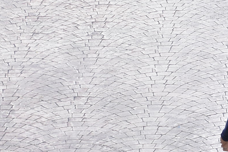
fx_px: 2517
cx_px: 240
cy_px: 102
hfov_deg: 5.2
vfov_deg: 3.5
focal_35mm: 397
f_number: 4.5
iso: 400
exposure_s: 1/320
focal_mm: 70
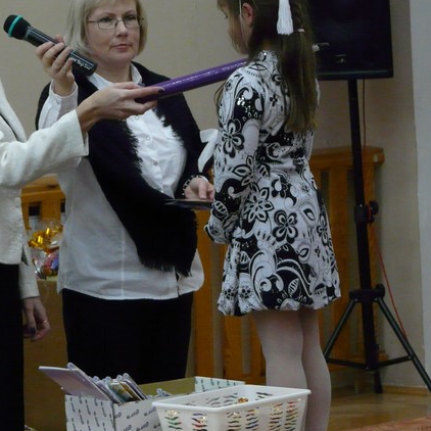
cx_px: 126
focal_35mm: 206
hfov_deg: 8.5
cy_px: 160
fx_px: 2902
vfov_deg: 8.5
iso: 400
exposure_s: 1/30
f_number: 3.6
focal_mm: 20.2
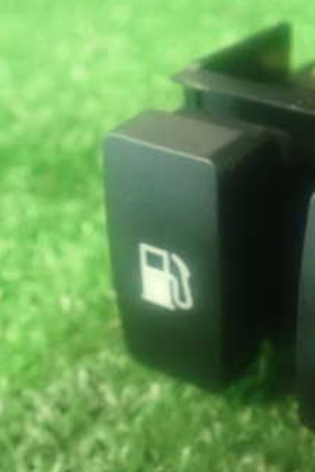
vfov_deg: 35.0
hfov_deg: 22.5
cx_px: 344
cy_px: 272
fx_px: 747
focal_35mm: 57
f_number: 2.3
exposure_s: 1/20
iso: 1600
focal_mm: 5.5
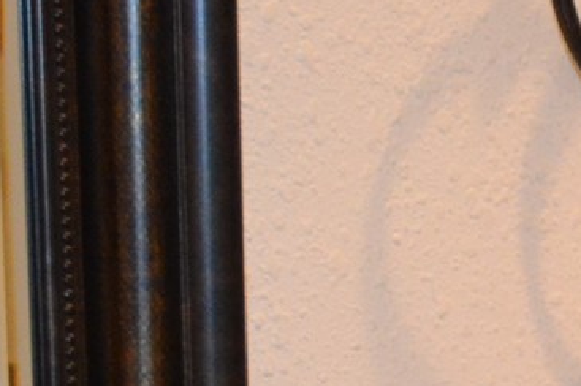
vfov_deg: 5.7
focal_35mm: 231
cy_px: 1006
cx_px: 1354
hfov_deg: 8.3
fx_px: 3725
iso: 1250
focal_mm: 26
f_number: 4.2
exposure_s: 1/60
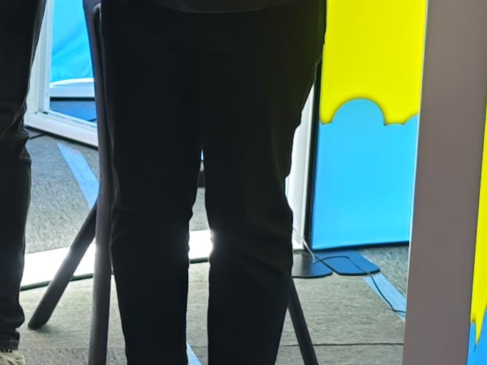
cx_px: -83
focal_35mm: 138
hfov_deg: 13.9
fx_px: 1941
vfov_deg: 10.5
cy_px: -87
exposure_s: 1/280
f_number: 1.9
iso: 62
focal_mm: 8.7
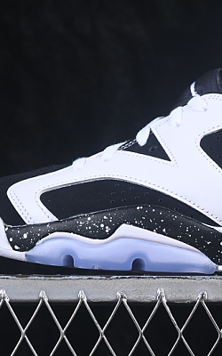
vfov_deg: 13.7
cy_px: 128
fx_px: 1481
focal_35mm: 153
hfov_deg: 8.5
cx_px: 216
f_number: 7.1
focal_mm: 50
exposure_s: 1/60
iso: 160
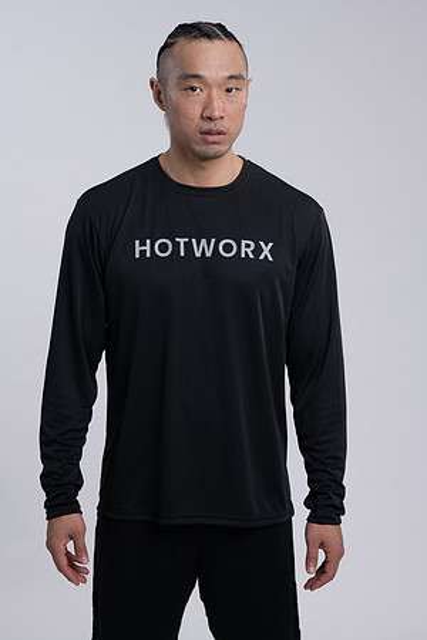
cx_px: 214
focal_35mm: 85
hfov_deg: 16.1
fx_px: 1512
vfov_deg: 23.9
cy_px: 320
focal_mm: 85
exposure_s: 1/125
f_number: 4
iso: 125
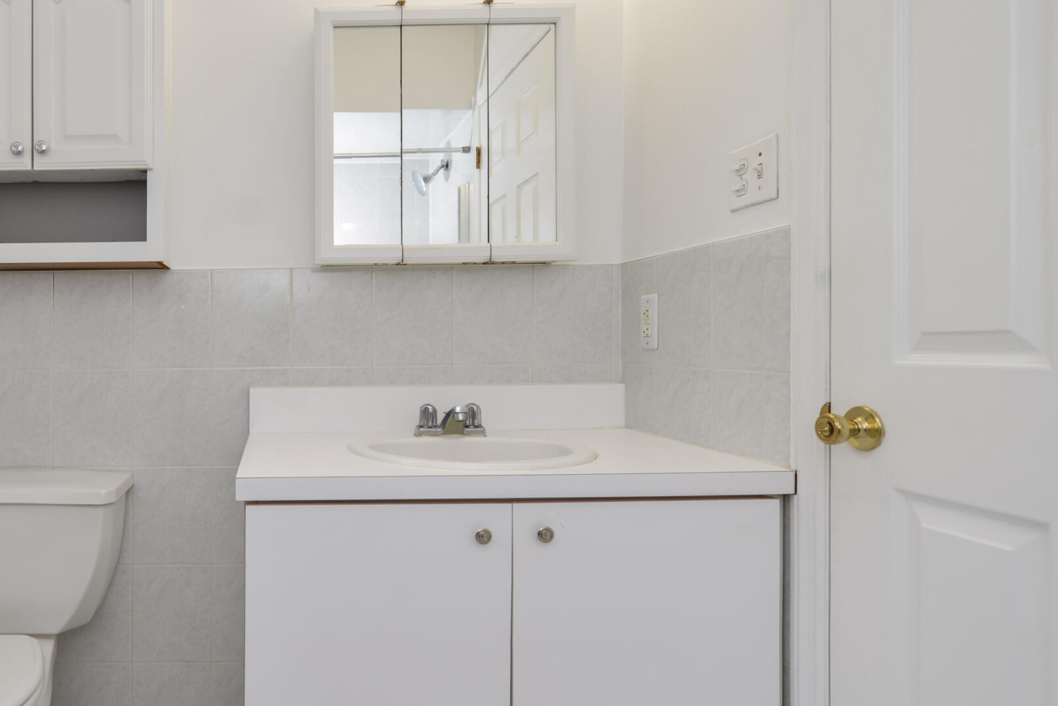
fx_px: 647
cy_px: 361
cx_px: 272
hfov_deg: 73.4
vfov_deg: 57.2
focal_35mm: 22
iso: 200
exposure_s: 1/60
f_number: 4
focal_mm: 14
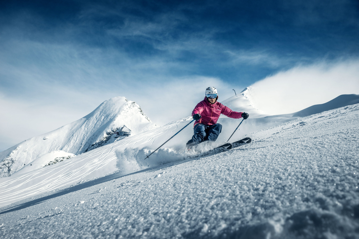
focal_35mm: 35
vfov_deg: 37.9
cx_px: 180
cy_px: 120
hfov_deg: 54.4
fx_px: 349
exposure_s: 1/2500
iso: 200
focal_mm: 35
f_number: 5.6
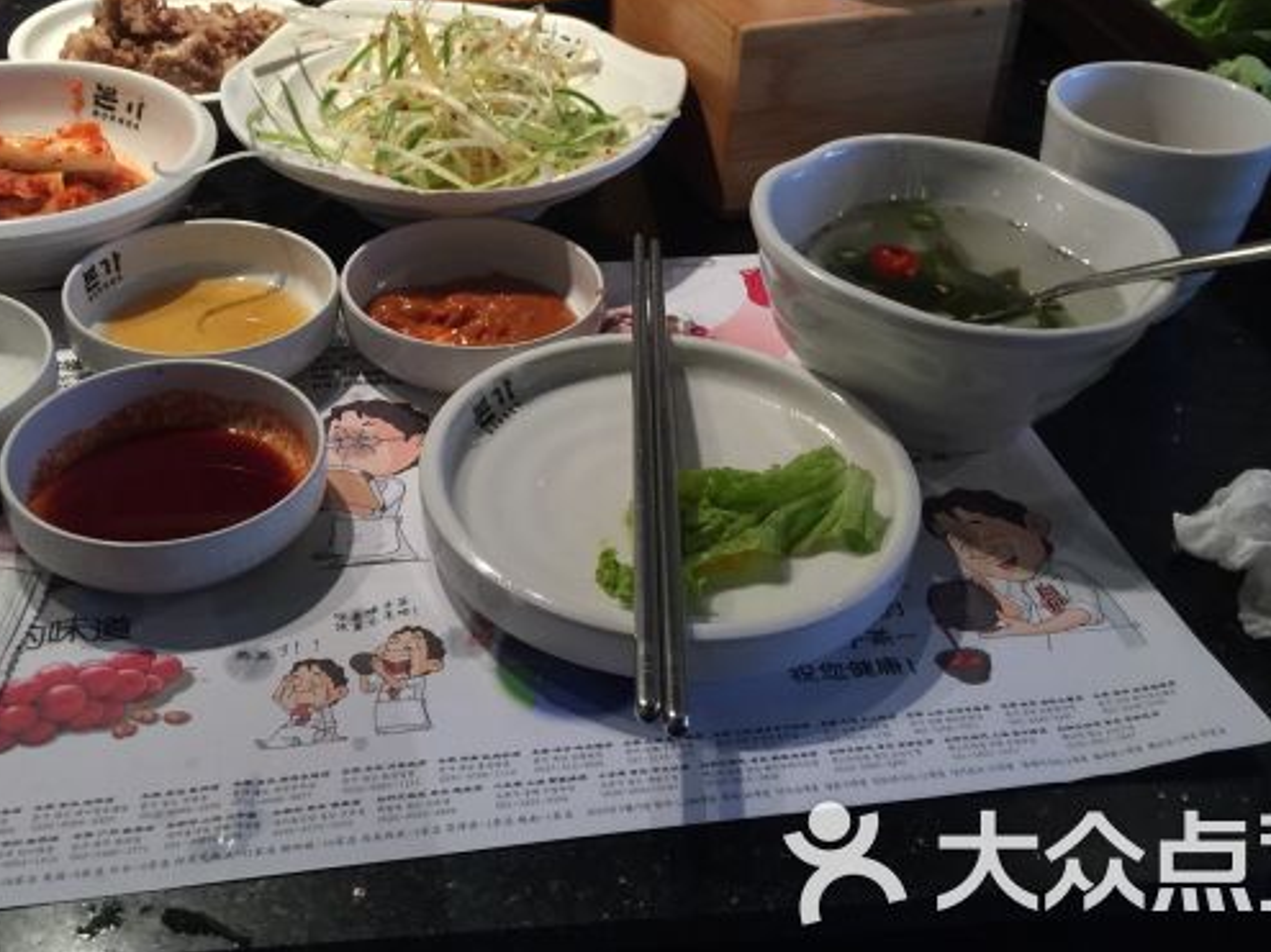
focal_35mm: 41
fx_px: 1505
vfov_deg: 34.8
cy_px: 322
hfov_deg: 45.6
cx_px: 529
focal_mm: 4.15
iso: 80
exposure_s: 1/17
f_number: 2.2
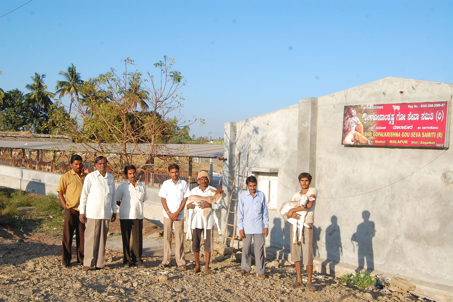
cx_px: 226
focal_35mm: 39
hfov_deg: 49.6
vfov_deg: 34.2
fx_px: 490
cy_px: 151
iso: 200
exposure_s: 1/125
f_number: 11
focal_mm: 26
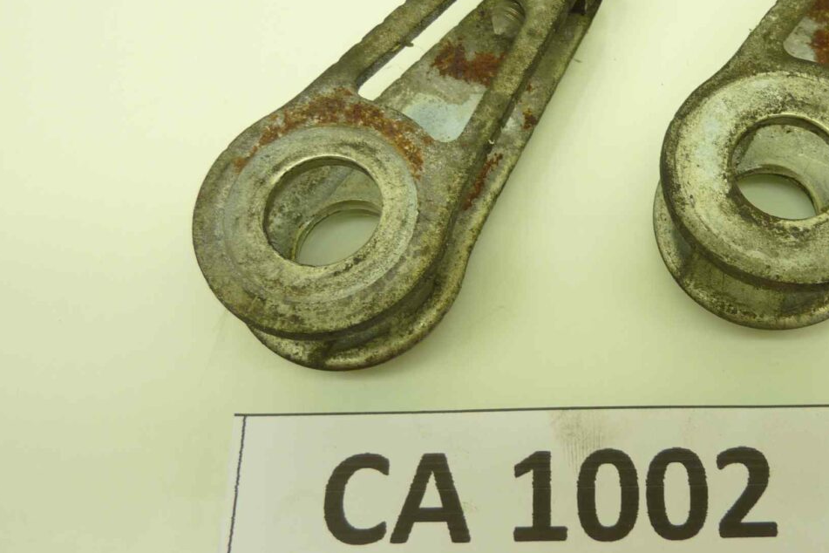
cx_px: 600
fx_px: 944
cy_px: 191
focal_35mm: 41
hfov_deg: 46.1
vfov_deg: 32.4
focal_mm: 4.1
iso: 80
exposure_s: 1/25
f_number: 3.3
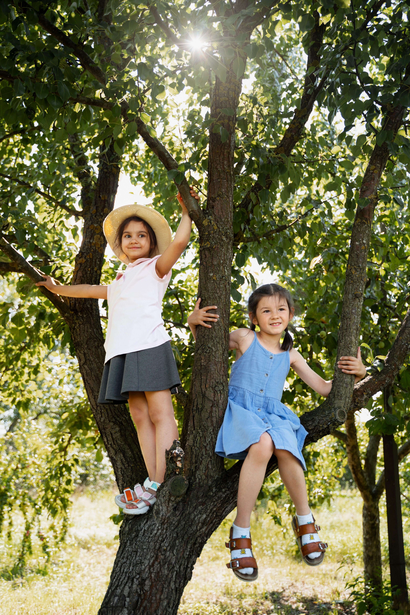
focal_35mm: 31
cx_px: 205
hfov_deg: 42.3
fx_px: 530
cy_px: 308
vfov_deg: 60.3
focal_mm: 31
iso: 320
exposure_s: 1/400
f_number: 2.8
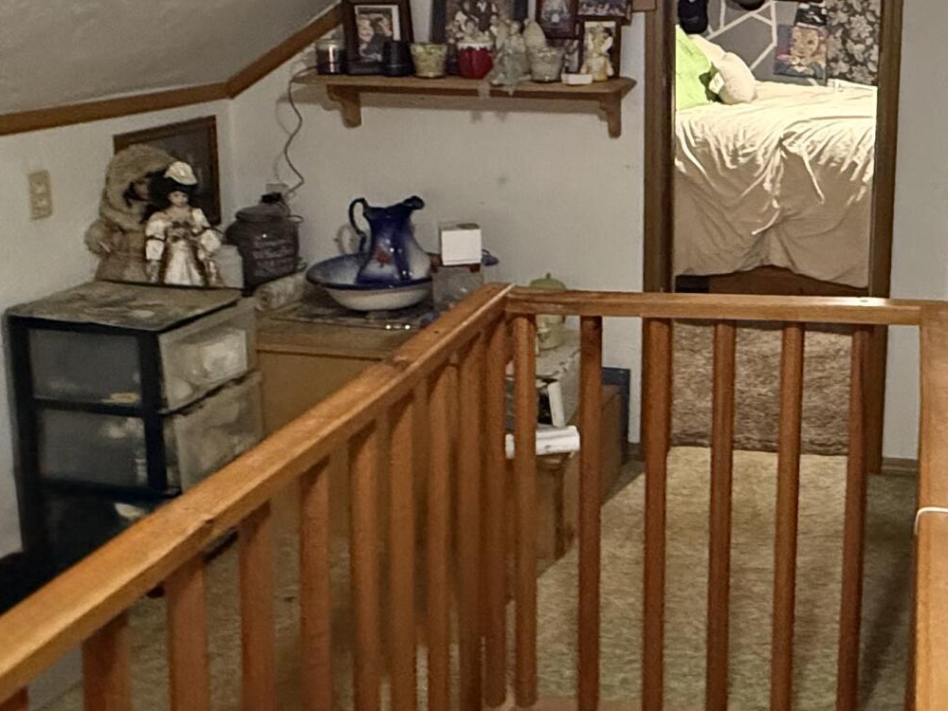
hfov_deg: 42.5
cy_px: 166
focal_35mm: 42
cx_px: 775
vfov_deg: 33.6
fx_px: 1150
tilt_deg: -8.5
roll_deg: -0.9
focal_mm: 2.22
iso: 1000
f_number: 2.2
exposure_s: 1/60
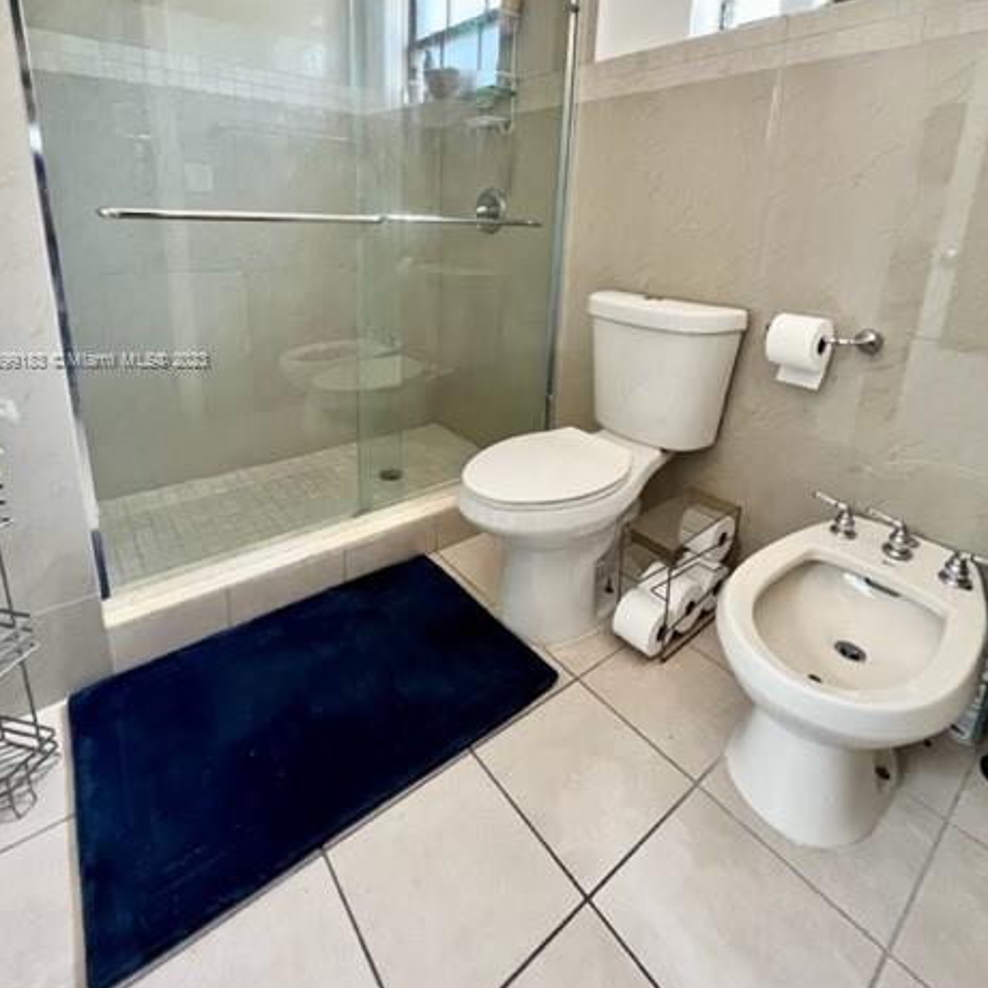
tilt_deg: -14.6
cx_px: 477
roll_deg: -2.5
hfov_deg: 87.4
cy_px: 361
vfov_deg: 85.4
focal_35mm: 16
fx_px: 517
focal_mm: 1.57
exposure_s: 1/60
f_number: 1.8
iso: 500
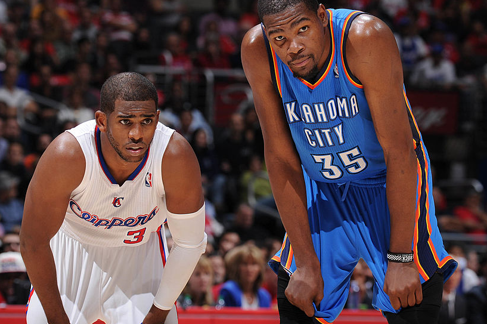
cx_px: 247
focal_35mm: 326
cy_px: 143
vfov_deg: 4.2
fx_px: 4406
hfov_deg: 6.3
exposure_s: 1/250
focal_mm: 260
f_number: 8
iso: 320
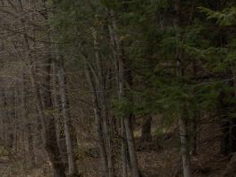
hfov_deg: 22.0
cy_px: 105
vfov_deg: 17.4
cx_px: -12
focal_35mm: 85
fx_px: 580
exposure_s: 1/351
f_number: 4.8
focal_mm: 8
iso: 100
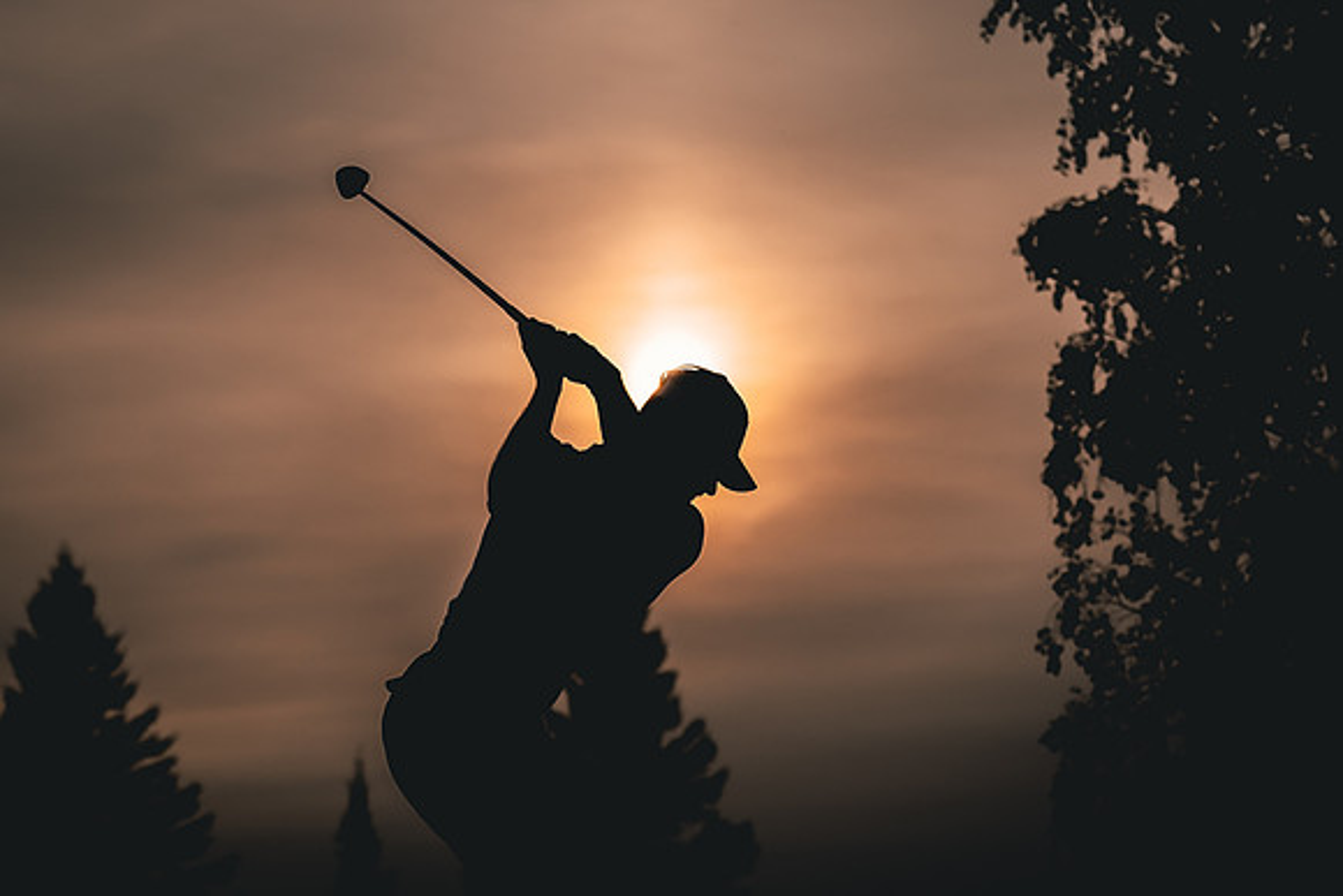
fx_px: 4346
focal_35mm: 116
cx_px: 590
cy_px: 512
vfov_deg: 11.8
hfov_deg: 17.6
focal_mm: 68
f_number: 2.8
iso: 100
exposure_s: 1/8000
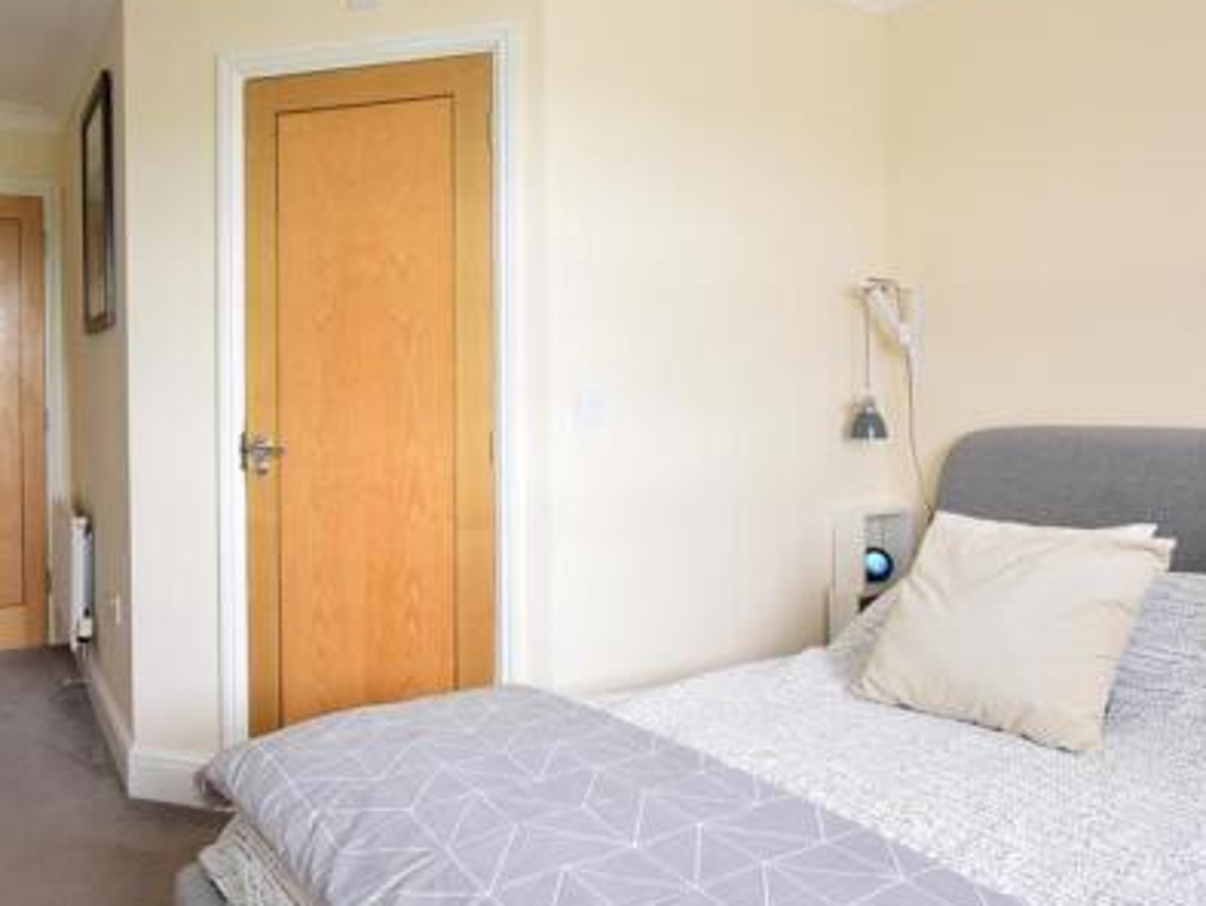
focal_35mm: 24
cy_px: 390
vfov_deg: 56.7
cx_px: 459
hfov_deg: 70.5
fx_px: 837
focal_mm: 10
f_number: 5.6
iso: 400
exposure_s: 1/20
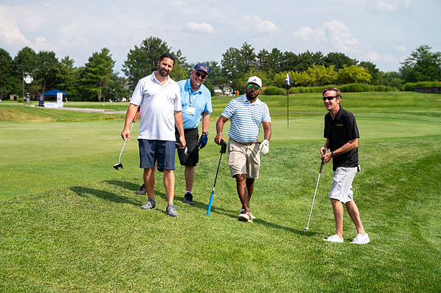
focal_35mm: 61
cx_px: 220
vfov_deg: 22.2
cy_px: 146
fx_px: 747
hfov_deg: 32.9
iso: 250
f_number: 6.3
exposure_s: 1/1000
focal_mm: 61
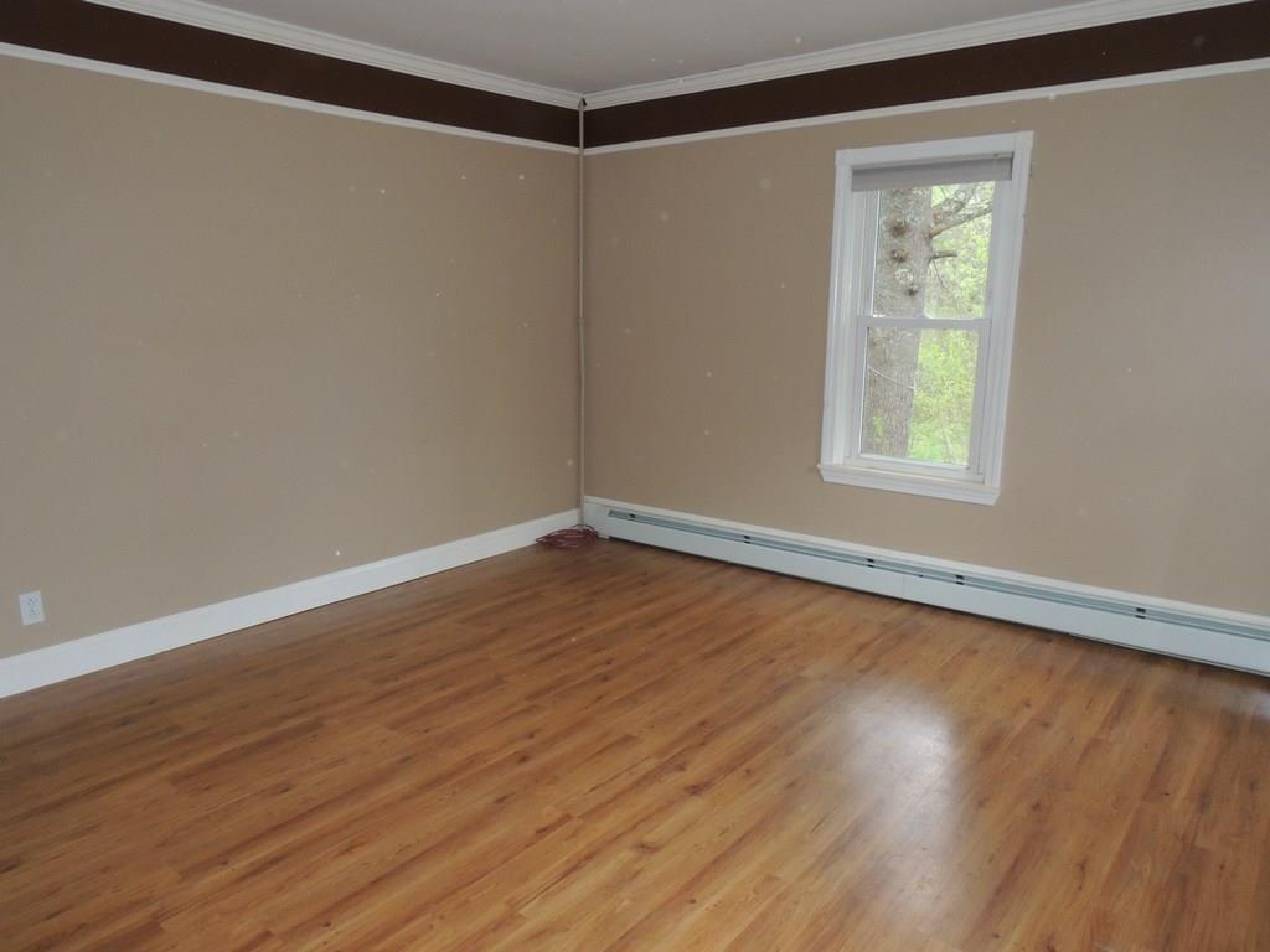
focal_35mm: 24
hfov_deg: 71.6
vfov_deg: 56.8
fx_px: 881
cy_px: 476
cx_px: 635
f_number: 7.4
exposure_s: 1/30
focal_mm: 4.3
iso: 400
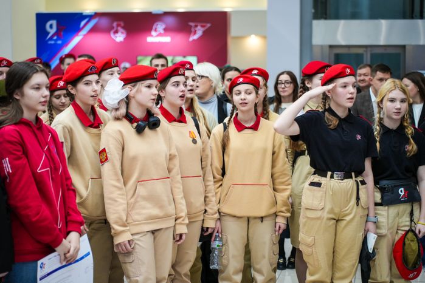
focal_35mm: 75
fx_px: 885
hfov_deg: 27.0
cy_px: 142
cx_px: 212
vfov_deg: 18.2
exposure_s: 1/320
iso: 1250
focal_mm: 75
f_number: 2.8
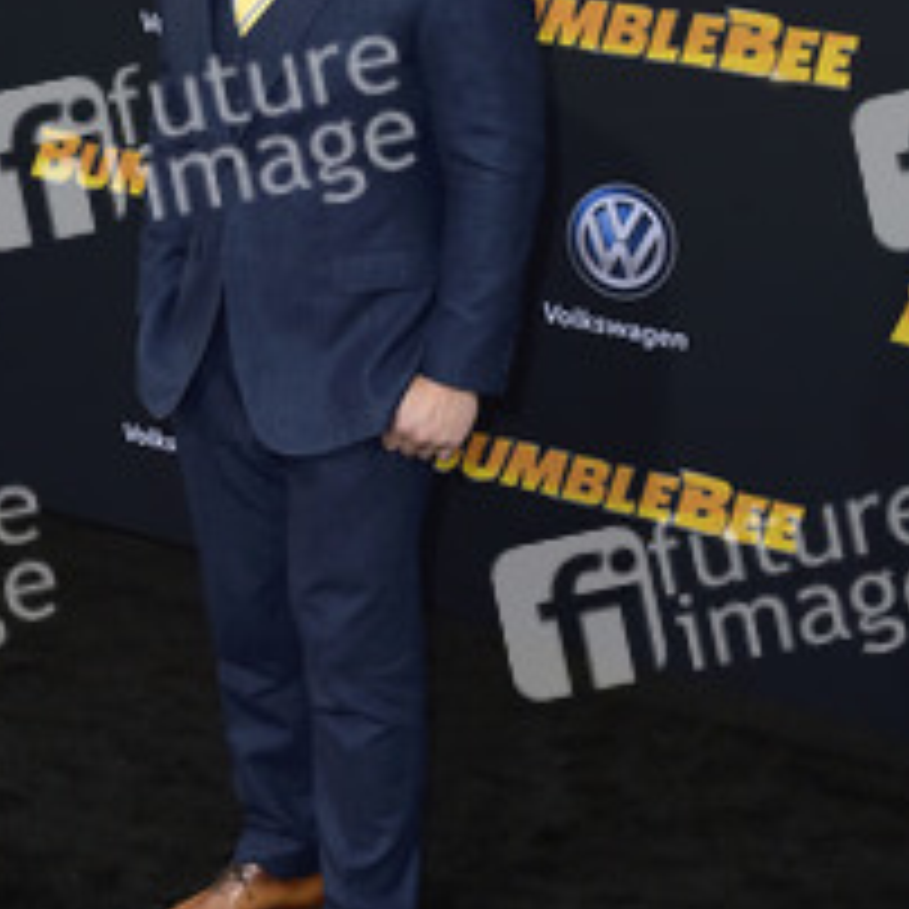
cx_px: 317
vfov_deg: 21.4
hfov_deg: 21.3
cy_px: 369
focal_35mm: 81
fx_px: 2406
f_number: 6.3
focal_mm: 48
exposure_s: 1/250
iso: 250
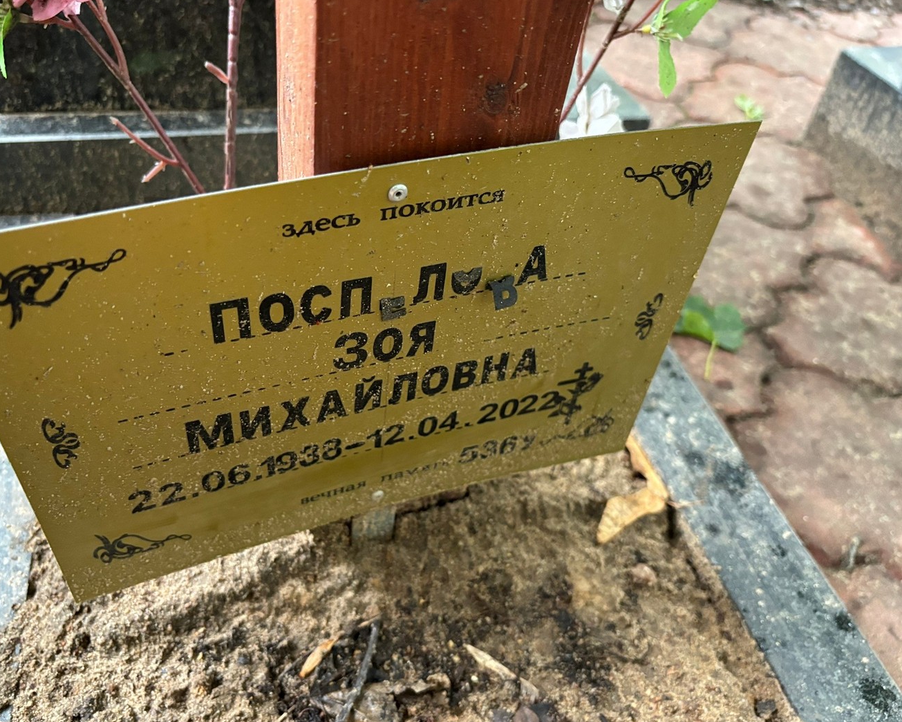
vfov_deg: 51.5
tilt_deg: -43.5
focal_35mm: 28
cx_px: 416
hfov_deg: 62.1
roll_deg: -1.6
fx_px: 747
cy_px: 356
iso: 500
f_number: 1.6
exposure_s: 1/60
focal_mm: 5.96
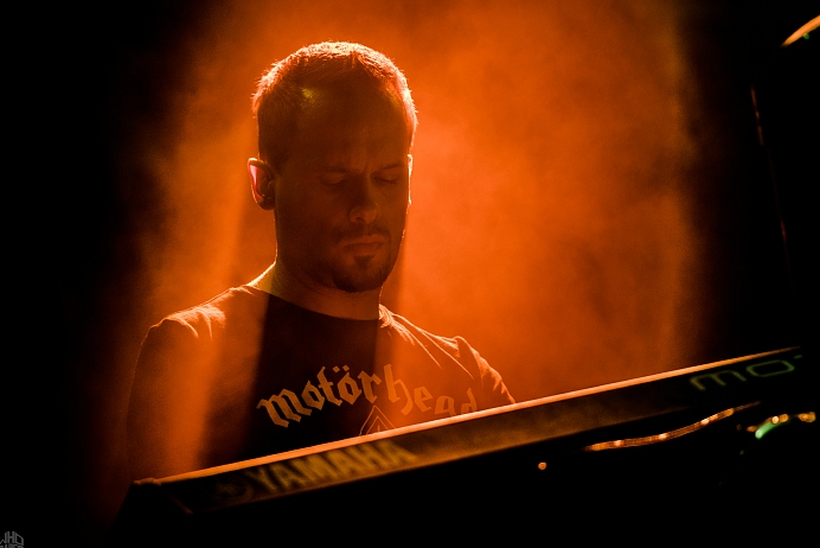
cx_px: 416
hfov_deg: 6.6
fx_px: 7109
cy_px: 283
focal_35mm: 312
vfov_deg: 4.4
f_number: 2.8
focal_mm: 200
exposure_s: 1/100
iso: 1250
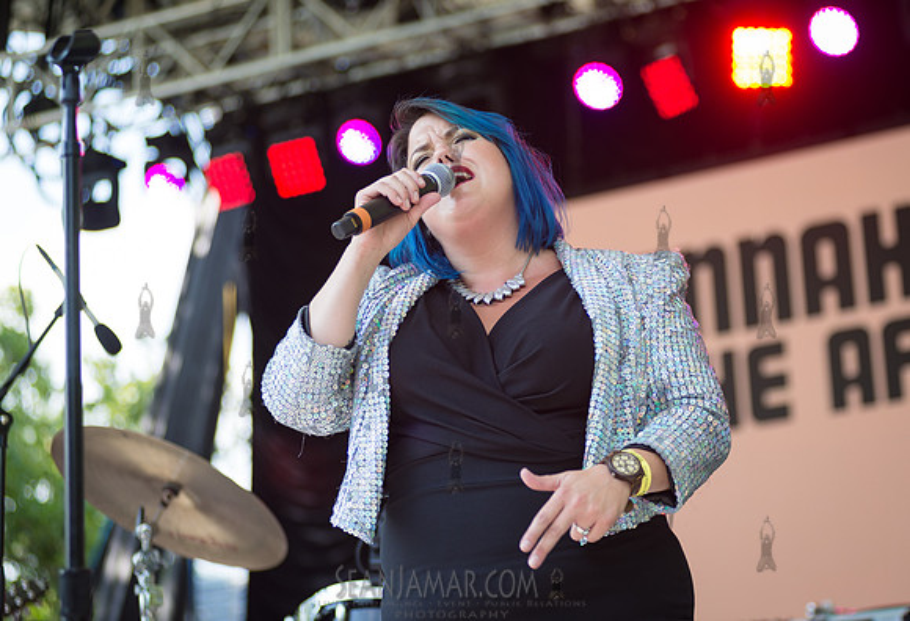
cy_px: 274
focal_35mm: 98
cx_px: 521
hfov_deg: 20.7
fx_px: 2489
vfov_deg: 14.2
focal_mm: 86
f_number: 2.8
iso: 200
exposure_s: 1/640
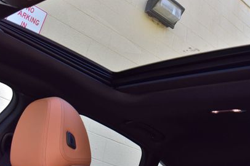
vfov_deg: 25.7
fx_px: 361
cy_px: 47
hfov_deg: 37.5
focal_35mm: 52
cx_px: 179
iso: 400
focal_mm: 22
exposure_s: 1/30
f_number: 7.1
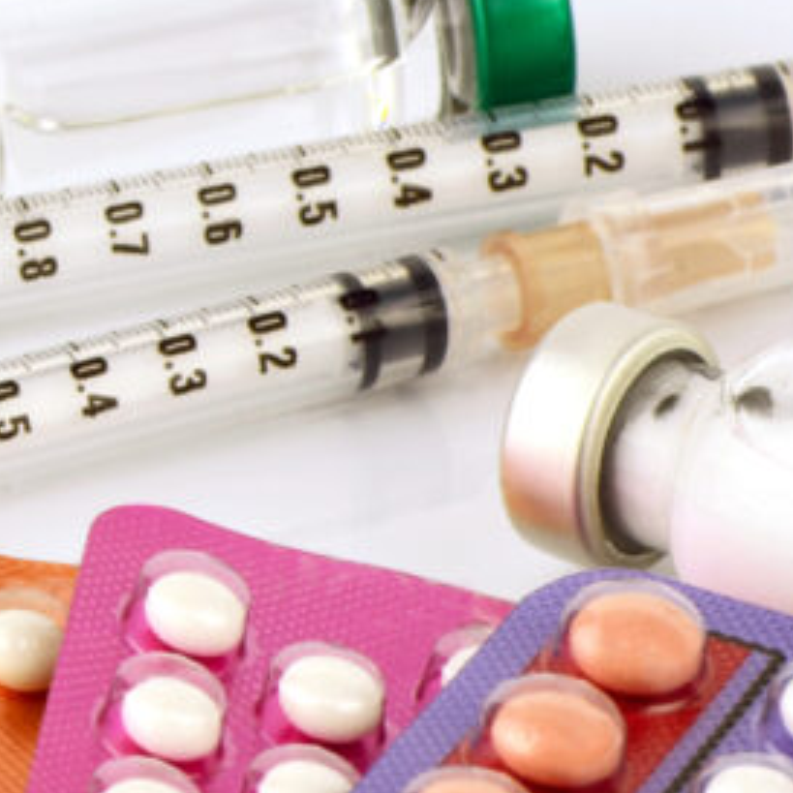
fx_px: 9750
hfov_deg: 4.6
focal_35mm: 376
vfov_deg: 4.7
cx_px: 1022
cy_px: 489
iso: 100
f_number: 20
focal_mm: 105
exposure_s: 1/5
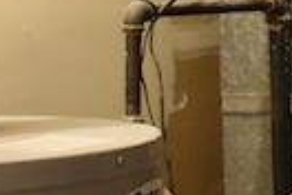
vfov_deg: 6.5
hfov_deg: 9.2
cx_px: 588
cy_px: -54
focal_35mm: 209
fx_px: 1695
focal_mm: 18
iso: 4500
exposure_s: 1/125
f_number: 3.5
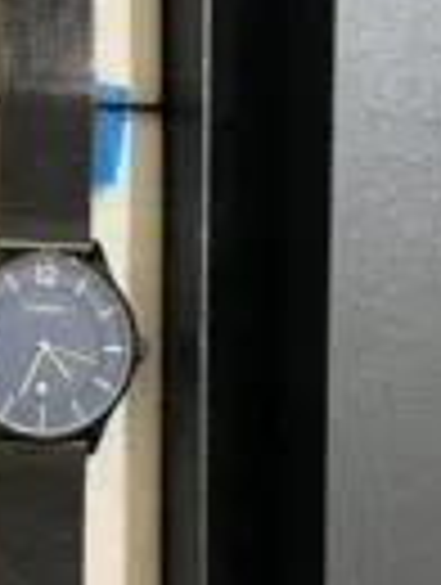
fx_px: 1354
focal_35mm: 80
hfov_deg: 18.0
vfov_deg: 24.2
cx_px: -9
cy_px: 418
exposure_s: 1/36
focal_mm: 5.7
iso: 640
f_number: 1.5
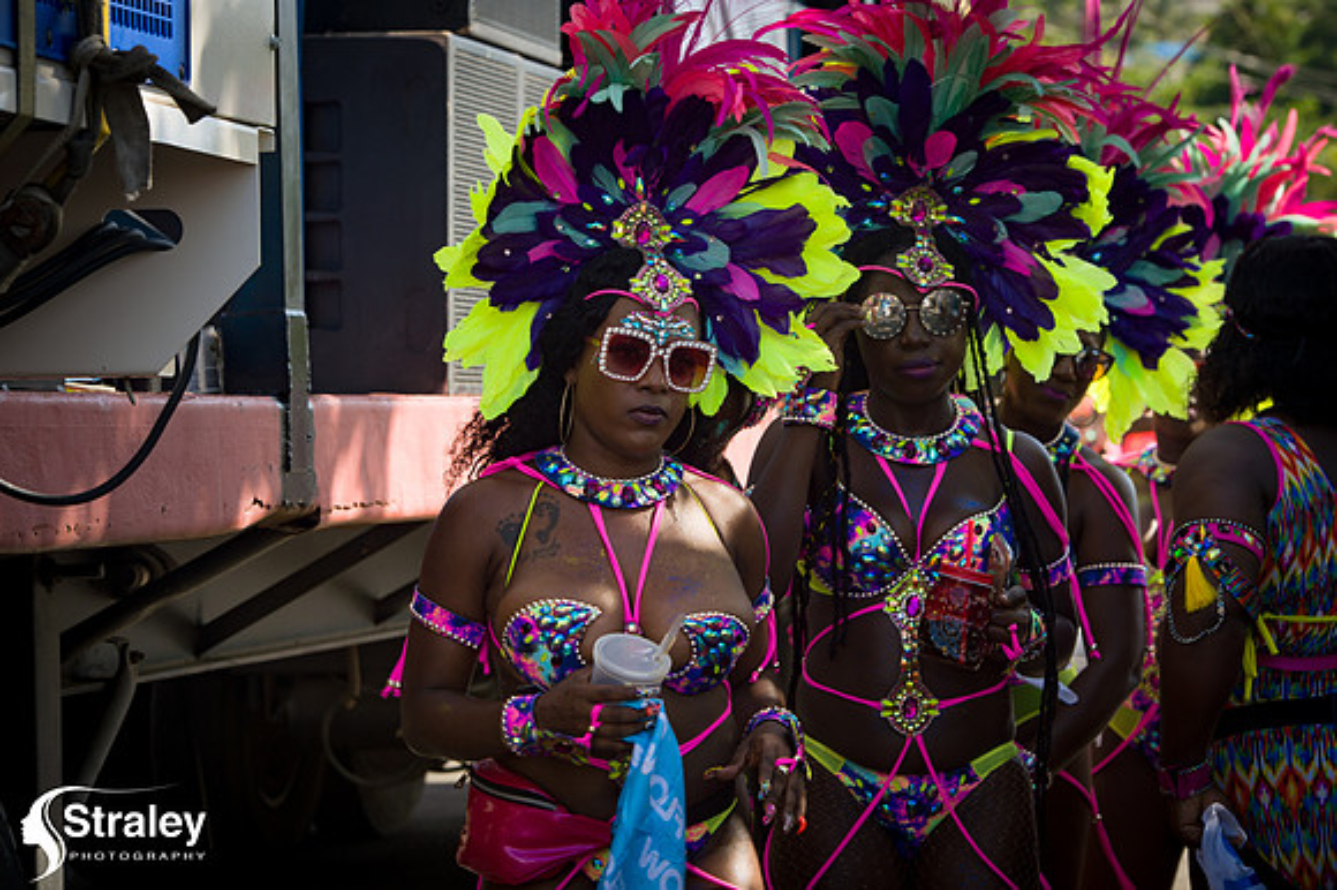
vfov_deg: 12.2
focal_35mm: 112
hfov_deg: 18.3
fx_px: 4157
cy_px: 445
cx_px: 668
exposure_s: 1/200
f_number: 8
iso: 100
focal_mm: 112
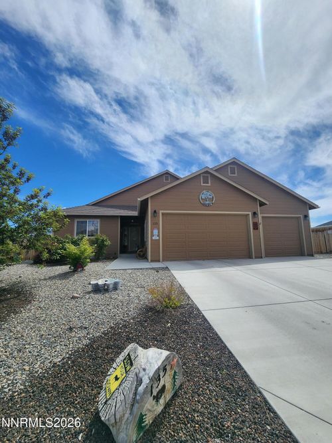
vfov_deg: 106.2
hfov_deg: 89.9
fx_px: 166
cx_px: 166
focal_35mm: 13
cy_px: 222
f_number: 2.2
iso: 50
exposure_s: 1/4743
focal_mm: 2.2
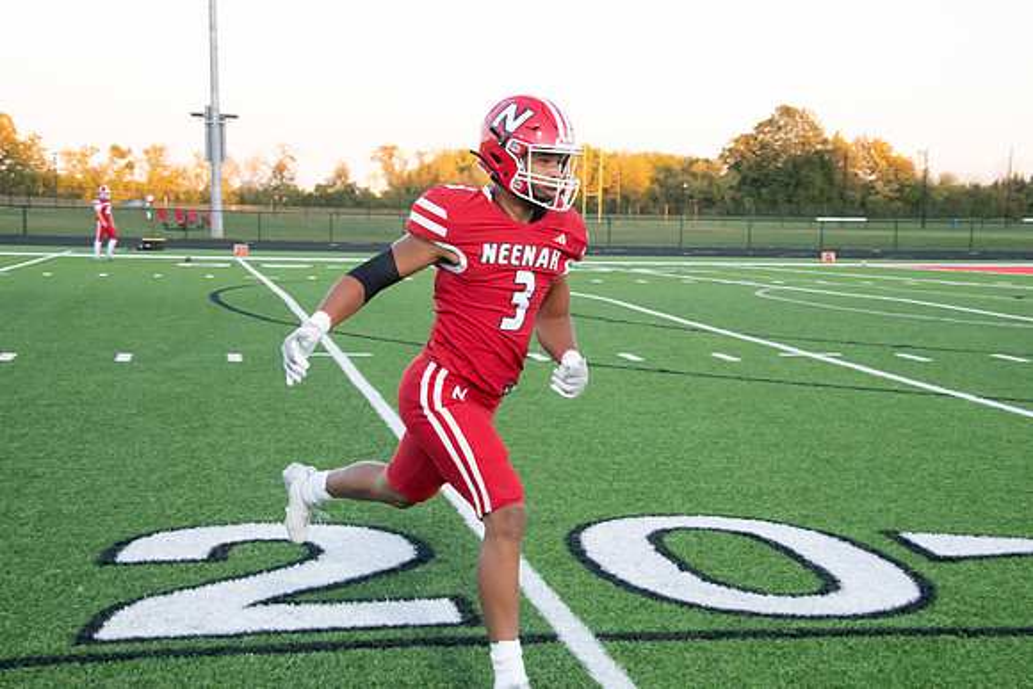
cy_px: 344
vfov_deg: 21.9
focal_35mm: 62
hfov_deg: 32.4
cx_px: 516
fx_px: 1779
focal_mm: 62
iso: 8000
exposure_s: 1/640
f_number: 9
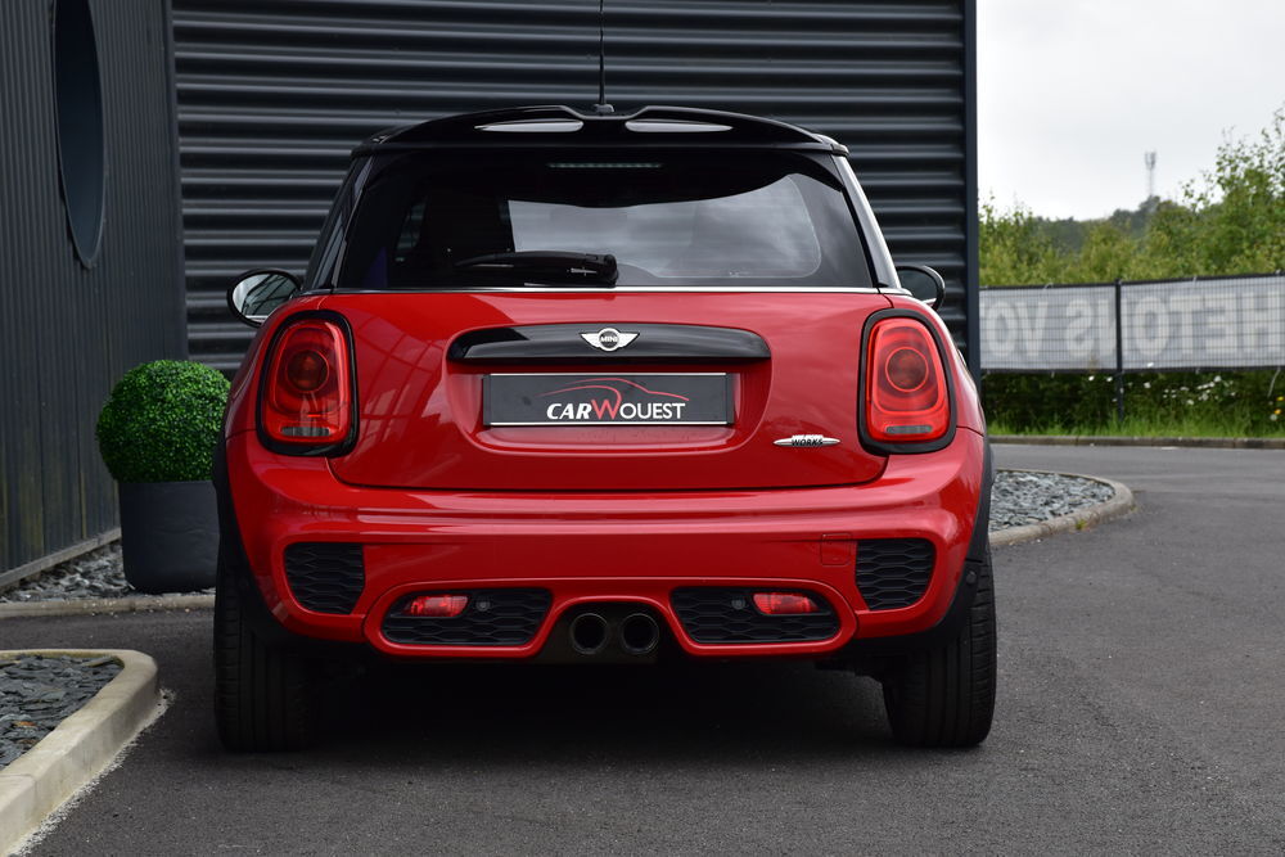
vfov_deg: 14.7
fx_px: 3320
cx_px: 642
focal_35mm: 93
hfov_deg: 21.9
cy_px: 428
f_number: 10
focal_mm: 62
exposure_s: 1/200
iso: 400
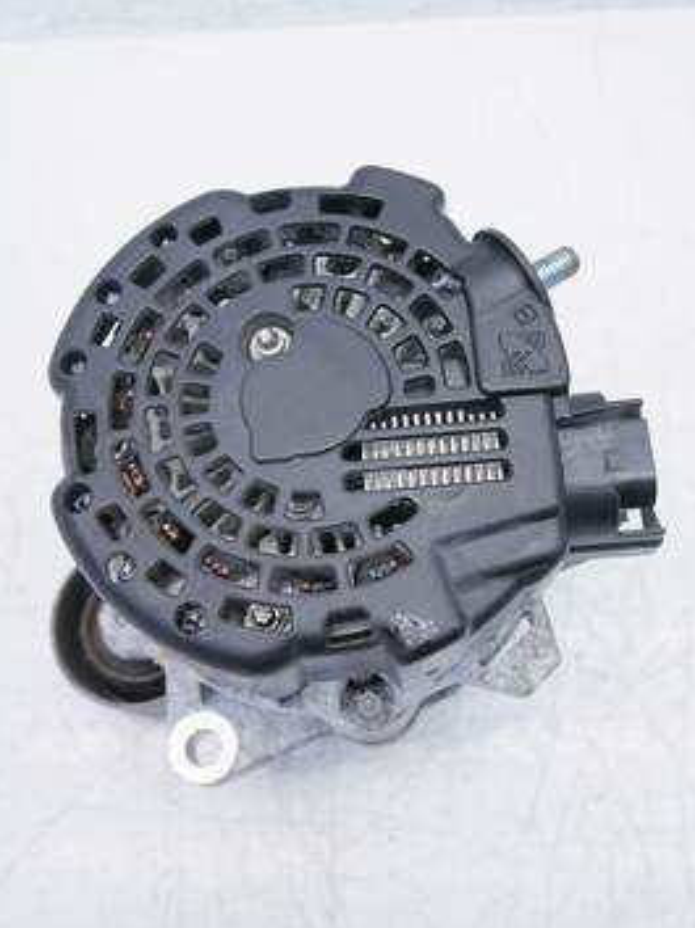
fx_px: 1018
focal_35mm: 38
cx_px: 367
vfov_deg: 49.0
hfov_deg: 37.7
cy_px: 464
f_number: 3.7
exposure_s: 1/80
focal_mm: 14
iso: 200
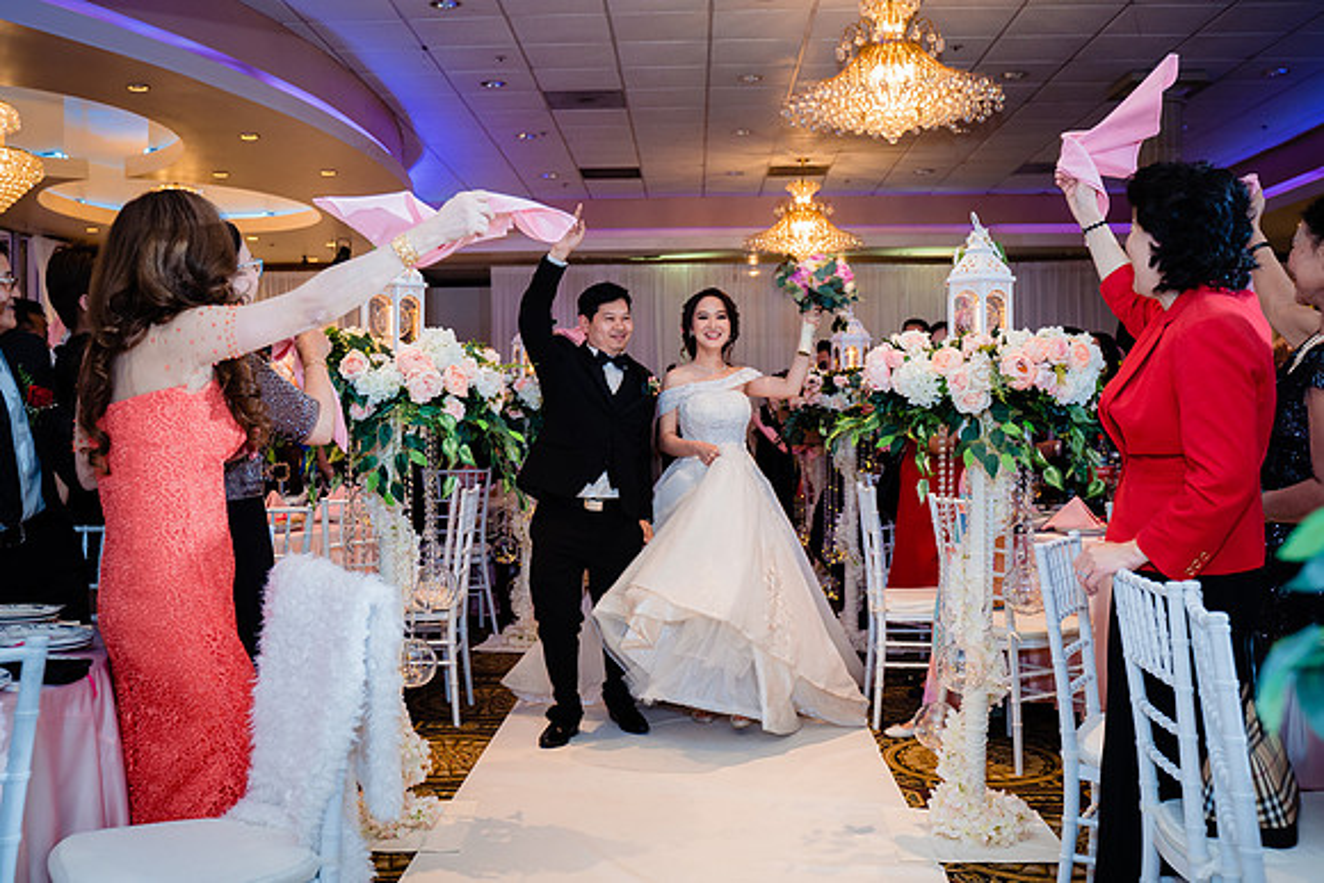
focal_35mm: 37
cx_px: 615
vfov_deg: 35.7
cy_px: 431
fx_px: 1373
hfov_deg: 51.4
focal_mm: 32
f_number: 3.5
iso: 1250
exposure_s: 1/160
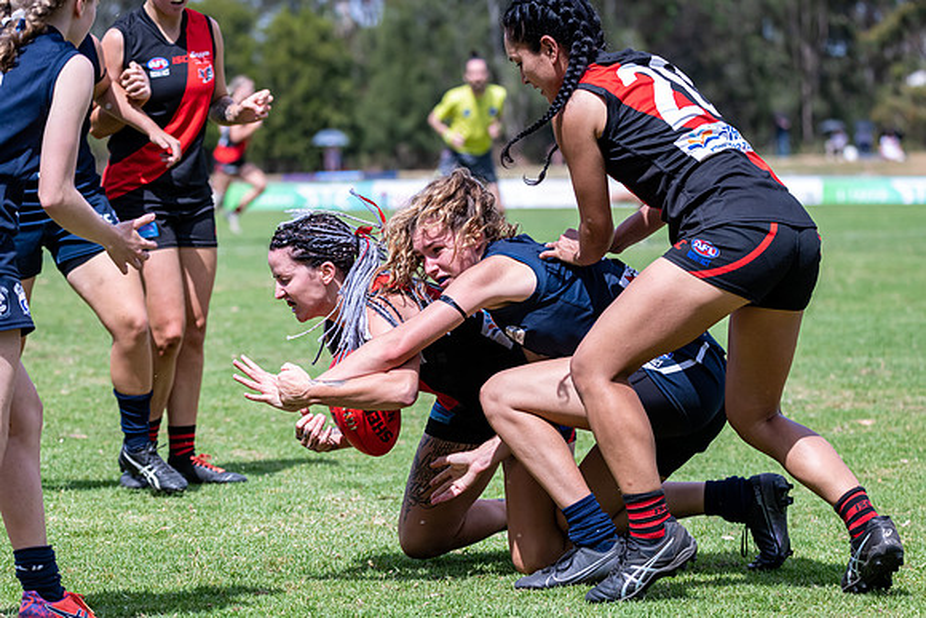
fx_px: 3859
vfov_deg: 9.2
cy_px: 309
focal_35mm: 150
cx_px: 463
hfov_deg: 13.7
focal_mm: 150
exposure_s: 1/3200
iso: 800
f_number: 6.3
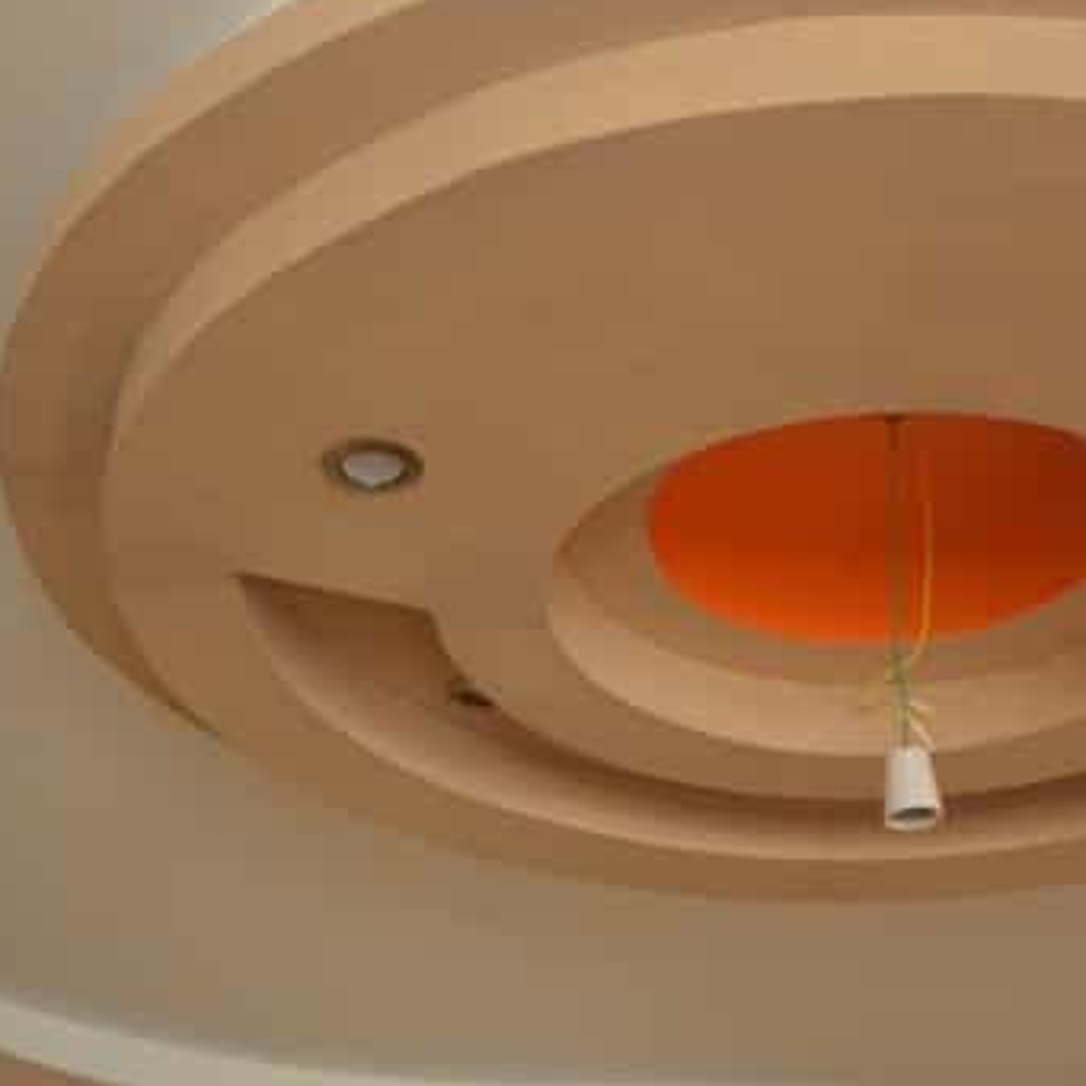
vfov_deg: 23.9
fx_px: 2556
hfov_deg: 23.7
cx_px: 834
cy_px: 356
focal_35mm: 72
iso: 400
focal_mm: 24
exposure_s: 1/100
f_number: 5
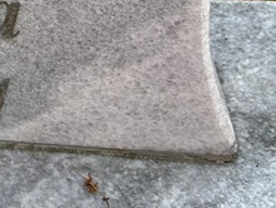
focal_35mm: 94
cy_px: -76
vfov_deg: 14.9
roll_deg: +8.6
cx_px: -172
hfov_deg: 17.9
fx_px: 750
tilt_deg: -38.8
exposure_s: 1/578
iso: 50
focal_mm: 5.7
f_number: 1.5
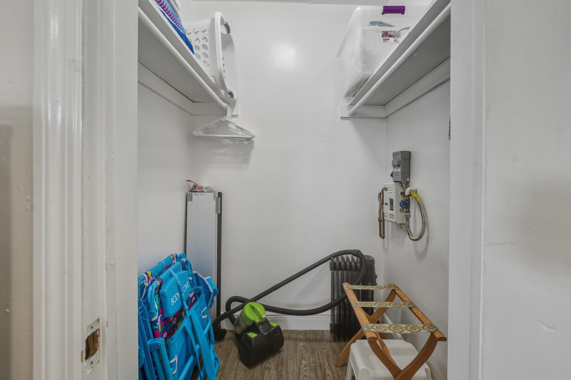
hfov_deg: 96.7
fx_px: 254
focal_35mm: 16
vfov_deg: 73.7
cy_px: 182
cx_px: 292
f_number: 8
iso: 100
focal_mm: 15
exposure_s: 1/25
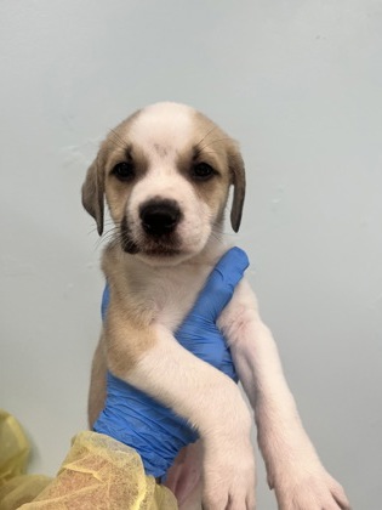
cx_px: 191
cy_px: 255
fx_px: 383
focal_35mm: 26
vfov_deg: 67.3
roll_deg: -2.1
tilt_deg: -9.7
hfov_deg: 53.1
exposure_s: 1/120
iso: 125
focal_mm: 5.1
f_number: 1.6
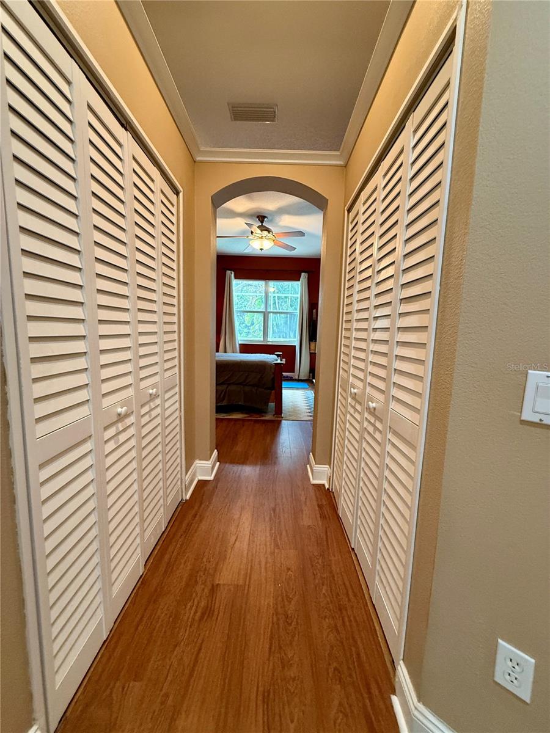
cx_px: 275
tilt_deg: -5.4
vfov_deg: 102.1
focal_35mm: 14
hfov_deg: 85.7
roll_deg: -2.8
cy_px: 366
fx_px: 297
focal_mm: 2.22
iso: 400
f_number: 2.2
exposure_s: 1/60
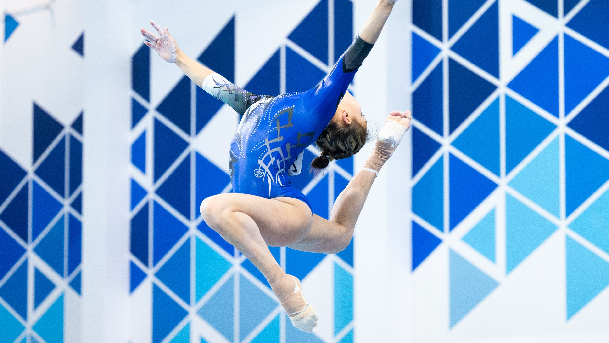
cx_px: 330
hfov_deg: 14.4
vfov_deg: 8.1
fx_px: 2406
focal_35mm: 149
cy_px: 239
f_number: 2.8
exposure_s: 1/1000
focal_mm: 82
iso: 2000
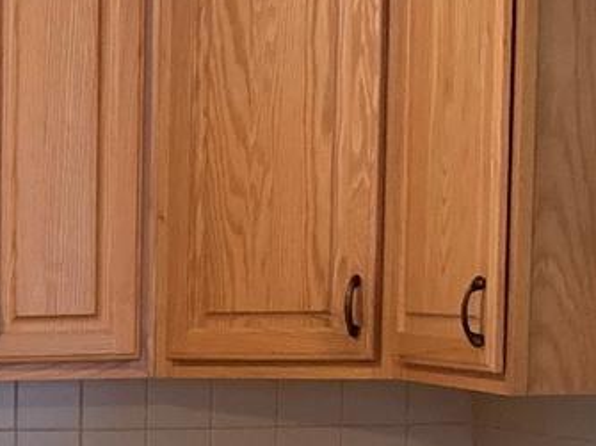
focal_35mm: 159
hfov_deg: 11.8
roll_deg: +1.3
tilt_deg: -5.0
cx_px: -354
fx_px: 2737
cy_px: 689
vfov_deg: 9.1
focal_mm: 4.25
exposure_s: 1/40
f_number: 1.8
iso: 320
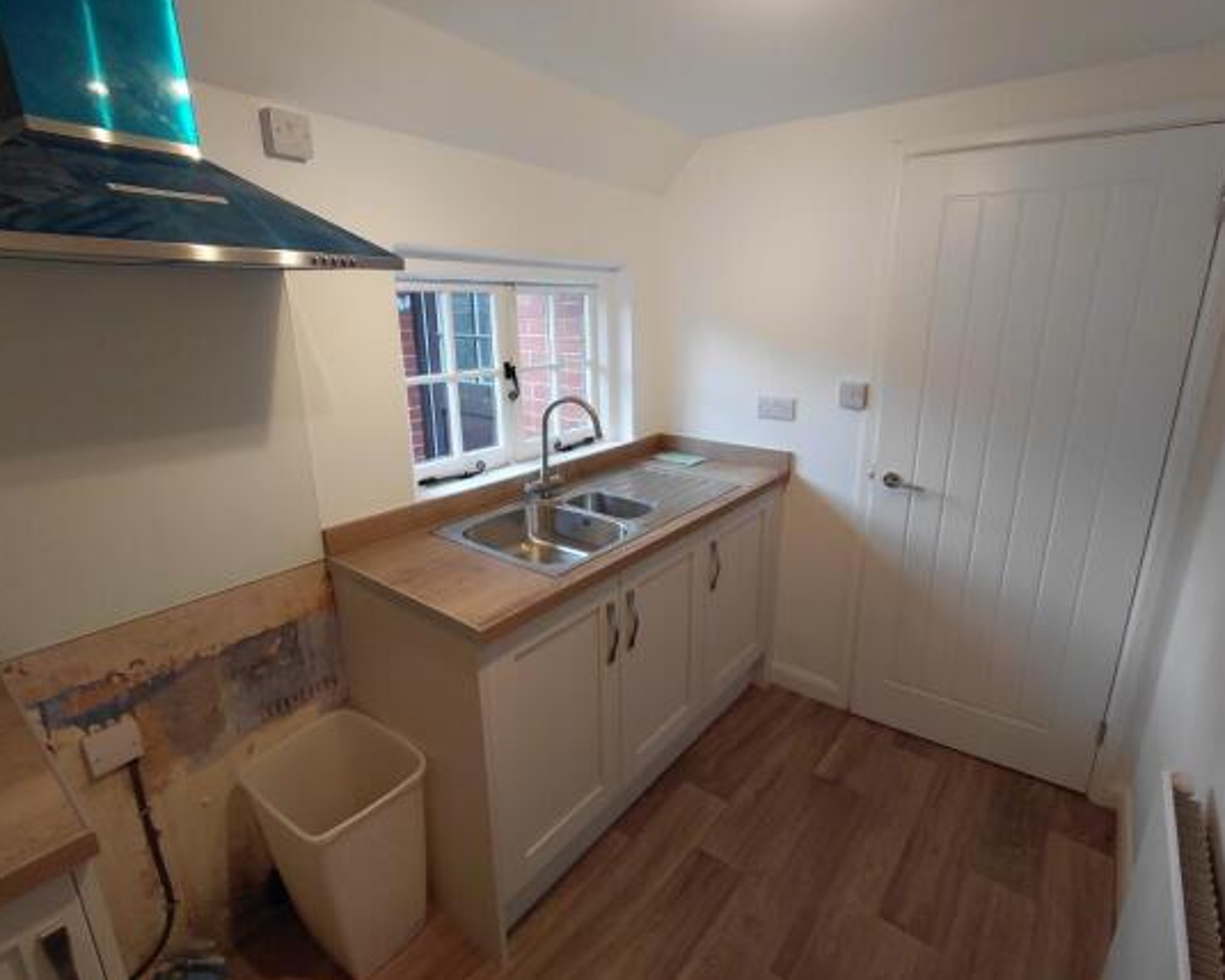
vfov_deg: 77.0
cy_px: 484
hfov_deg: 89.5
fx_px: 616
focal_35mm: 17
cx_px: 654
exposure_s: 1/100
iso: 50
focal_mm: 1.64
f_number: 2.2
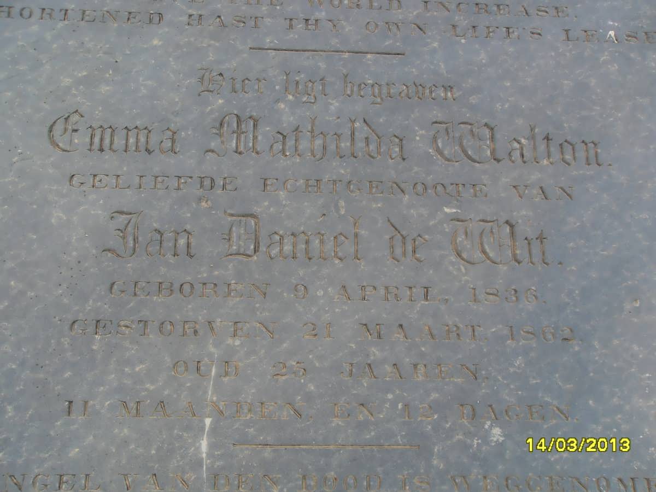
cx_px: 328
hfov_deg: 52.6
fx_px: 663
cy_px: 246
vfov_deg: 40.7
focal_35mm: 35
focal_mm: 6.3
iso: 80
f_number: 3.5
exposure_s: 1/180
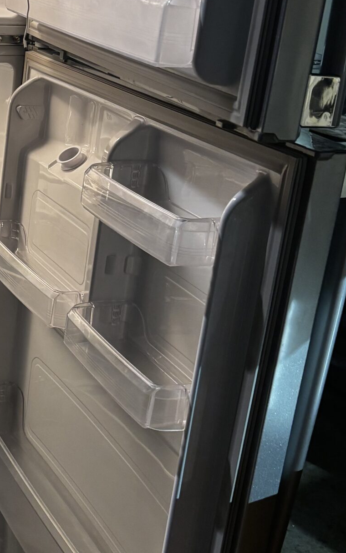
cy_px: 183
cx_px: -34
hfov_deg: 21.2
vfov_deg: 34.8
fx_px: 875
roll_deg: -4.9
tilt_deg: -16.4
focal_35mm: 58
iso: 160
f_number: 1.6
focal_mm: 5.96
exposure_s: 1/50
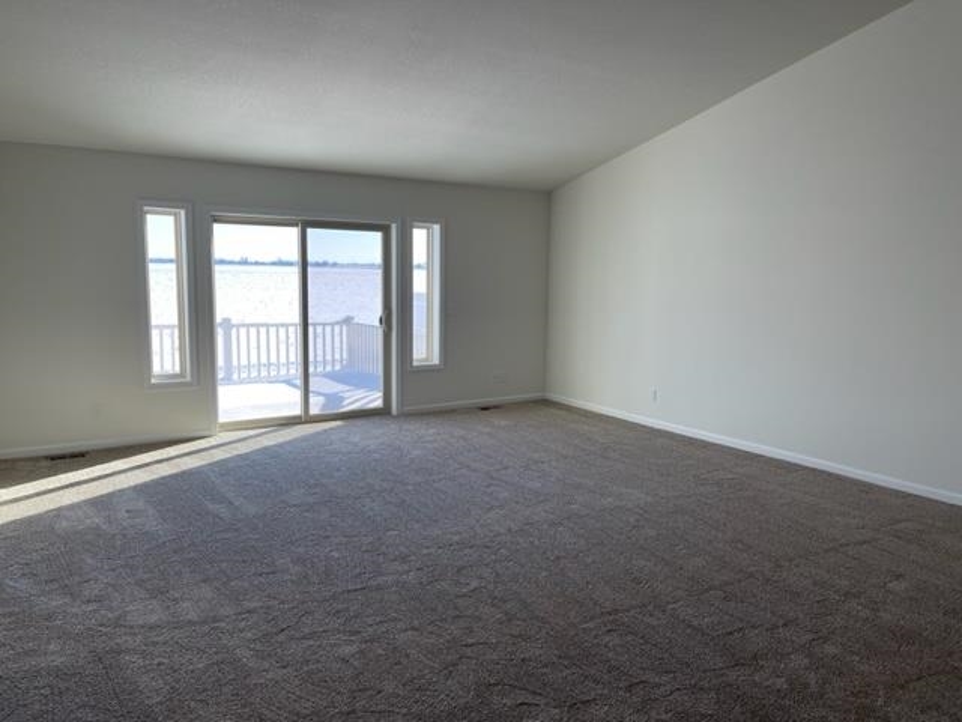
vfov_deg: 53.1
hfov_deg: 67.3
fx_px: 723
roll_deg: -0.9
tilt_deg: -6.5
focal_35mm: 26
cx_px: 481
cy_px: 361
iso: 32
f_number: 1.6
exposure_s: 1/599
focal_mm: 5.1
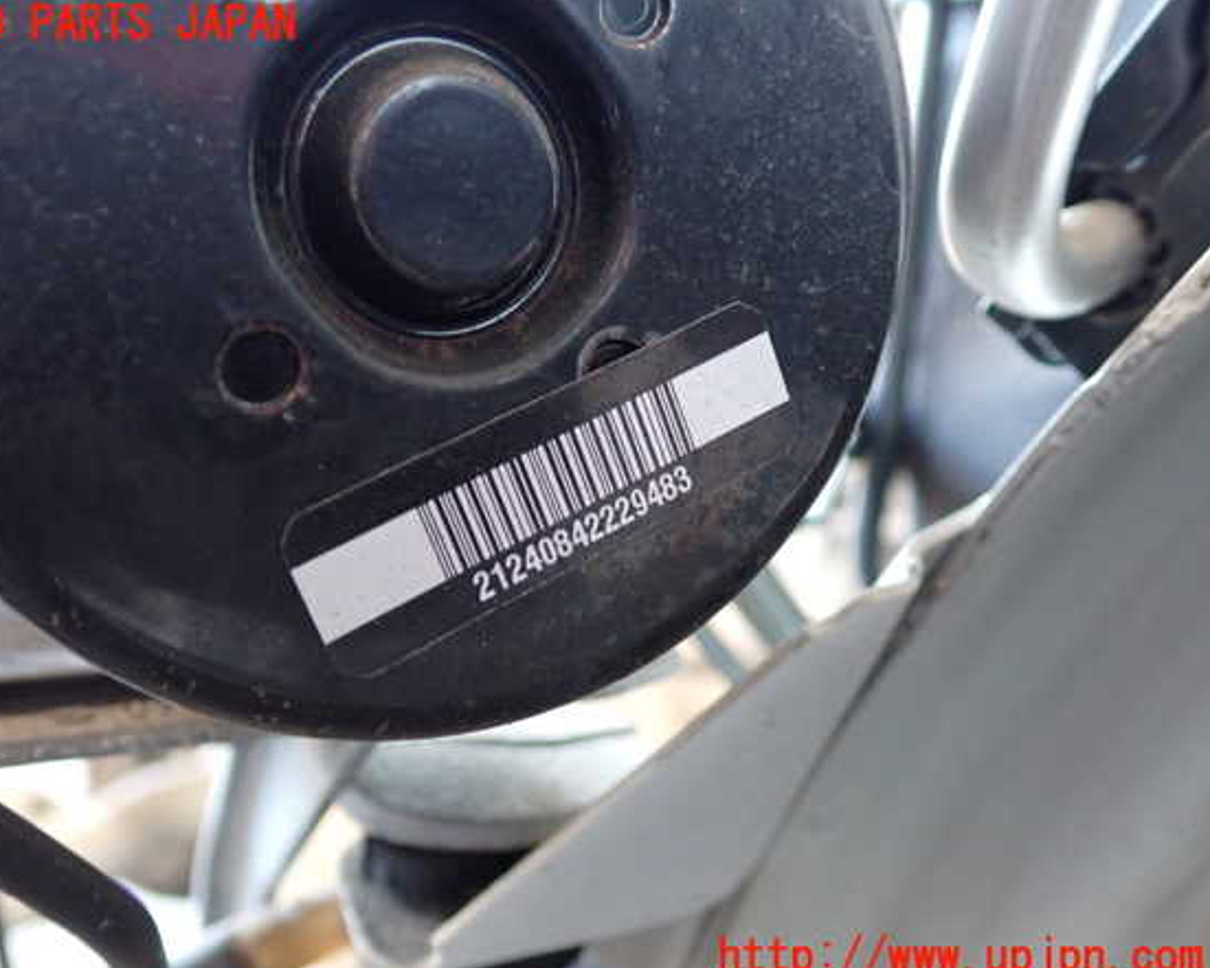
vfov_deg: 43.4
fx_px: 1218
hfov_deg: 52.8
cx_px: 556
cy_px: 492
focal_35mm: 34
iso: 800
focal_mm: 5.79
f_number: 2.4
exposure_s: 1/30
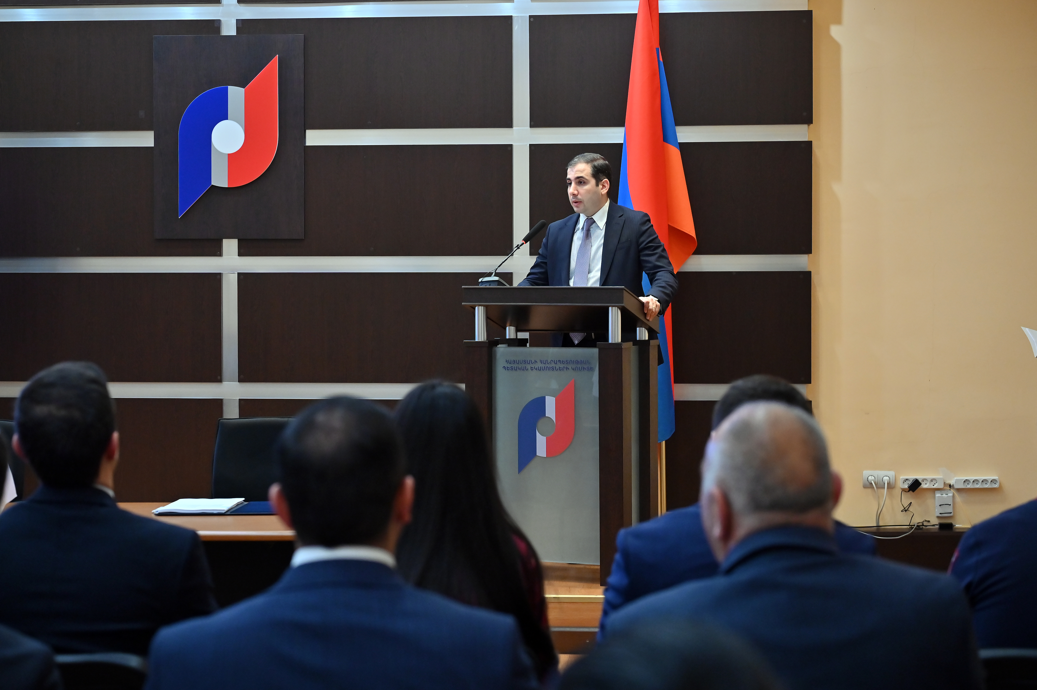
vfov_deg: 21.5
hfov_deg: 31.9
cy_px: 345
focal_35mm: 63
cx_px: 518
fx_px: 1814
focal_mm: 63
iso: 1600
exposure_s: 1/160
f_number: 4
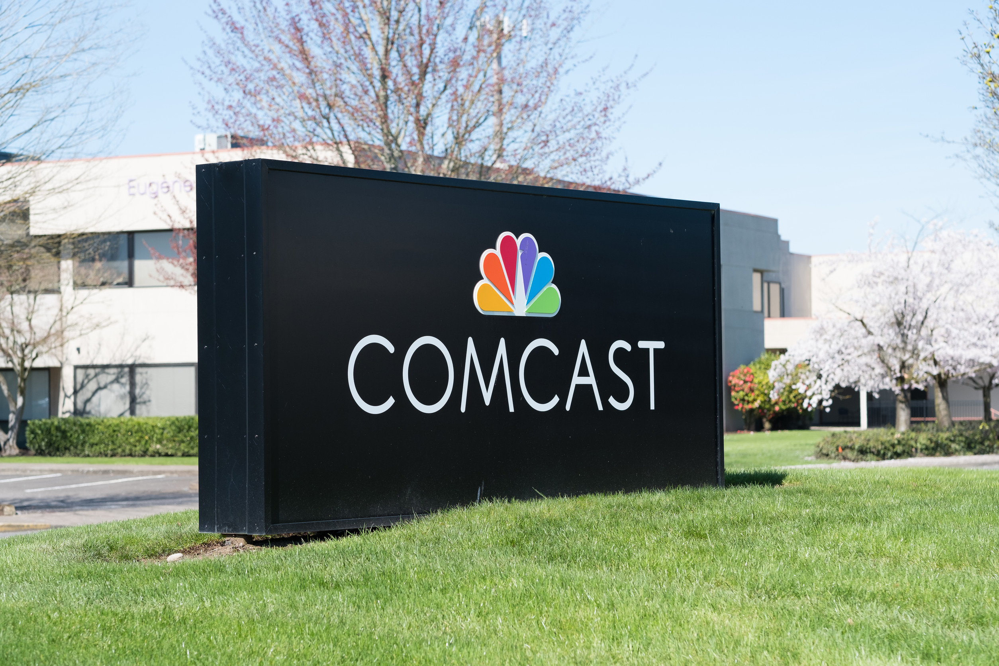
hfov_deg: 24.2
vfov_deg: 16.3
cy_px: 333
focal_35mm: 84
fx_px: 2331
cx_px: 500
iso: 200
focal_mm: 56
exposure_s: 1/1000
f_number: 4
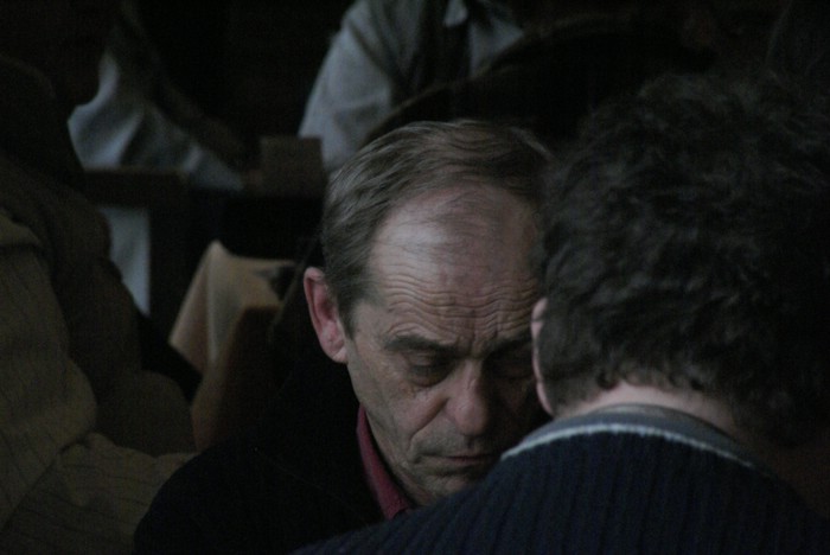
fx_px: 10383
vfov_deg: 3.1
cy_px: 278
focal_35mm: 450
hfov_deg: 4.6
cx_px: 415
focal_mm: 300
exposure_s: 1/25
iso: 1600
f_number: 20
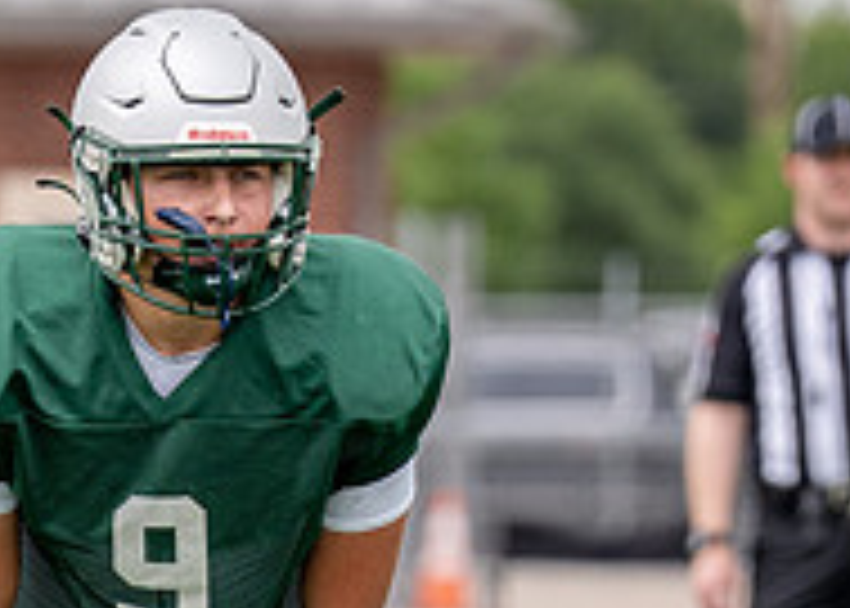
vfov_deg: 2.2
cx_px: 82
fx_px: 15522
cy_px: 789
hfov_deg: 3.1
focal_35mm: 643
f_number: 2.8
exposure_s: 1/2500
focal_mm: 153
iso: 250
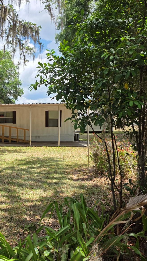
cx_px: 8
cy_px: 133
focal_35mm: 34
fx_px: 236
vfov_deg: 58.0
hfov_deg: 32.4
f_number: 1.7
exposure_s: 1/3474
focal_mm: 6.3
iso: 80
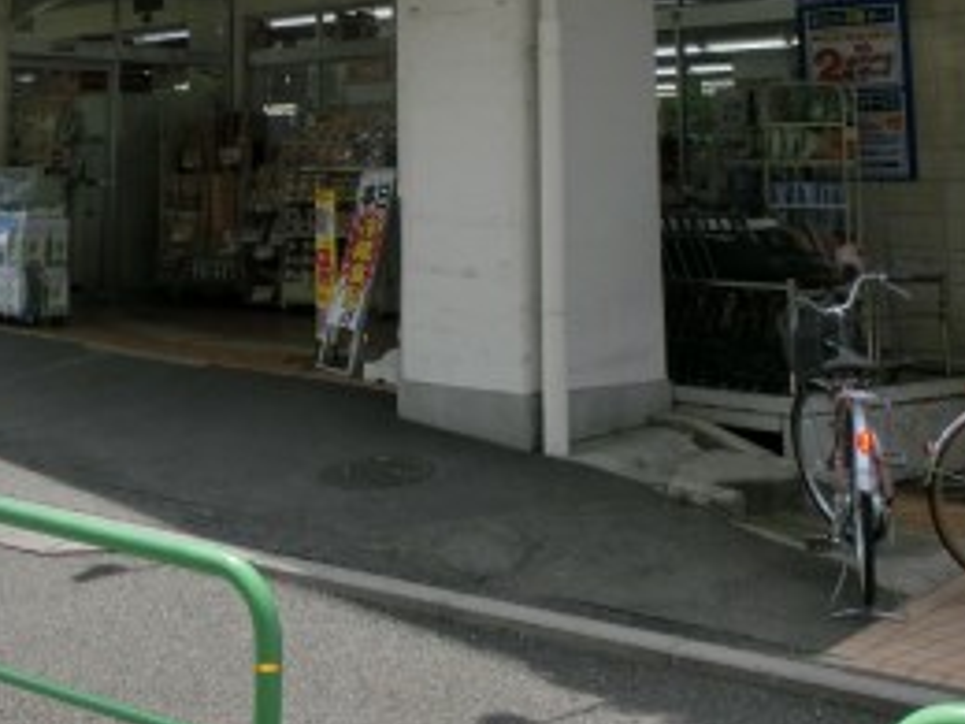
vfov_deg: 22.9
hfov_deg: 32.1
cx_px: 252
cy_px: -137
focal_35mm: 59
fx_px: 1645
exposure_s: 1/160
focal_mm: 4.24
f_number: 7.9
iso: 80
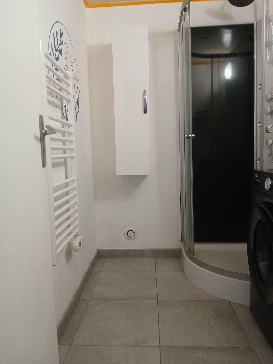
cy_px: 182
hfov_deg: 53.1
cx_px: 136
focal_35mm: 26
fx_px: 273
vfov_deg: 67.3
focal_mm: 3.98
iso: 250
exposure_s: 1/33
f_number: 1.8
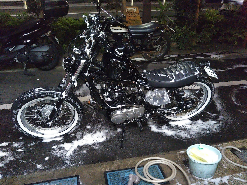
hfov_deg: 60.0
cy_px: 92
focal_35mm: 30
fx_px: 214
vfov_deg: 46.8
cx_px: 124
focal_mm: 4
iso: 836
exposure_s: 1/23
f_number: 2.2
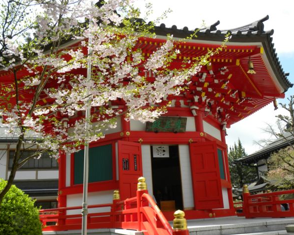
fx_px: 339
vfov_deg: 38.2
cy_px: 117
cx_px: 157
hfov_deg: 46.8
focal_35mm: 39
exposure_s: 1/230
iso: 64
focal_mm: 6.6
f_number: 5
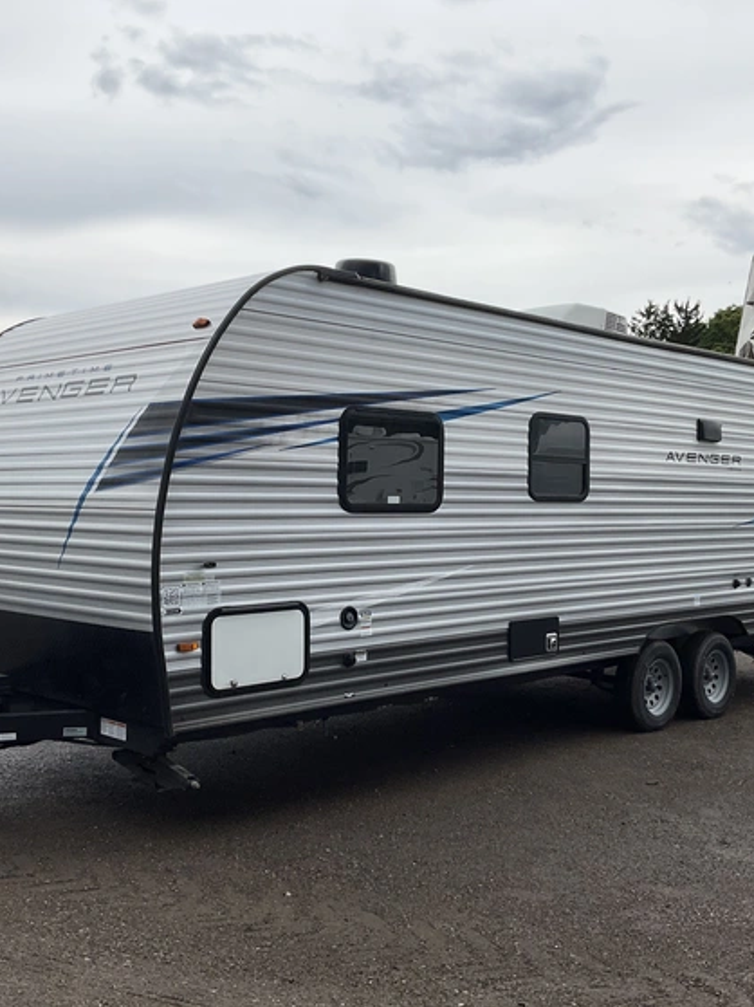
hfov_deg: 36.8
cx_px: 372
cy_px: 506
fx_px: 1134
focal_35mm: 39
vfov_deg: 47.9
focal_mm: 3
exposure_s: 1/1912
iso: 25
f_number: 1.8
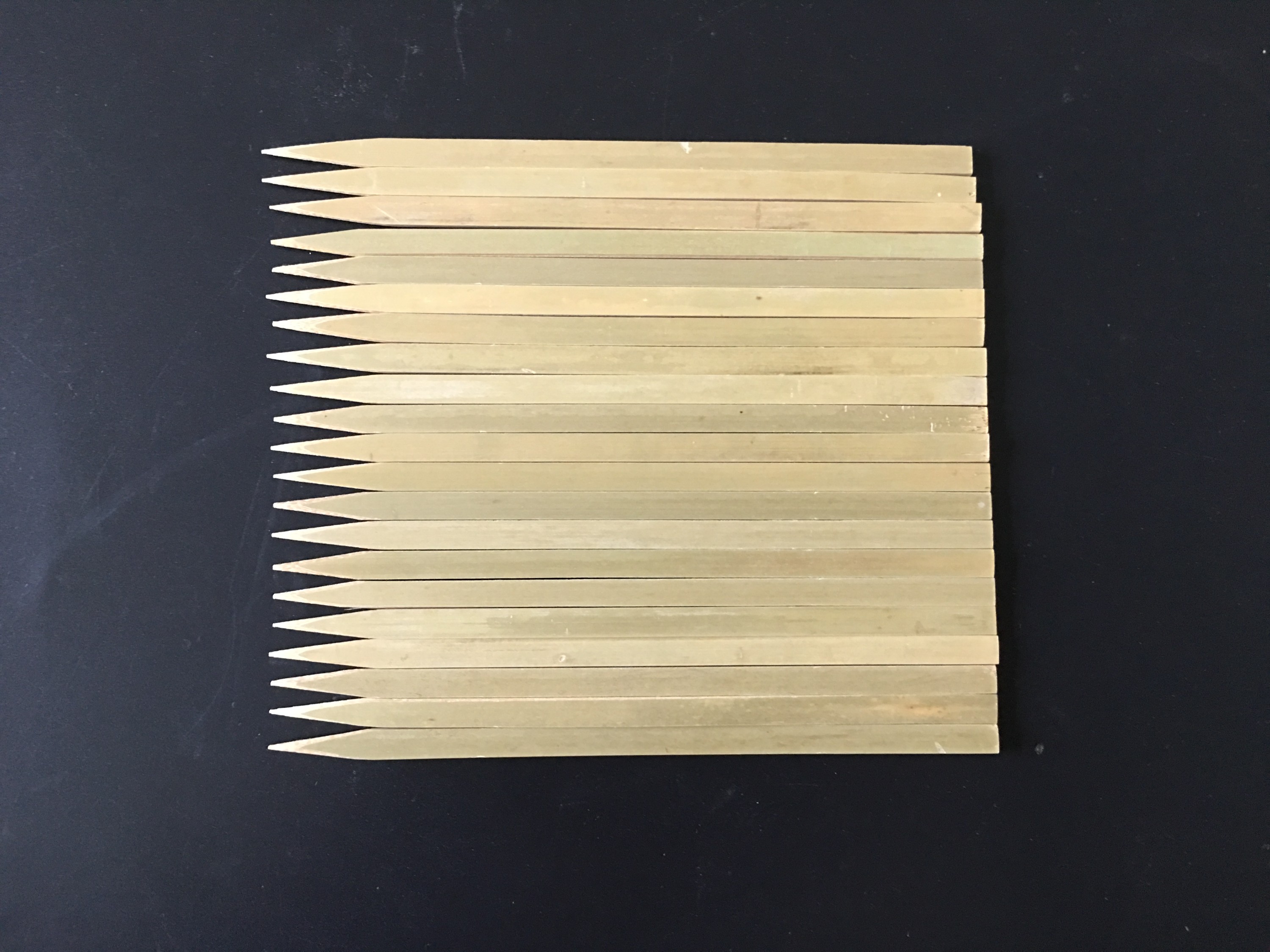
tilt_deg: -87.0
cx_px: 635
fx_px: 1064
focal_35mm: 29
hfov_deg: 61.7
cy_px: 476
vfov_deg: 48.2
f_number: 2.2
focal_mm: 4.15
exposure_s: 1/8
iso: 125
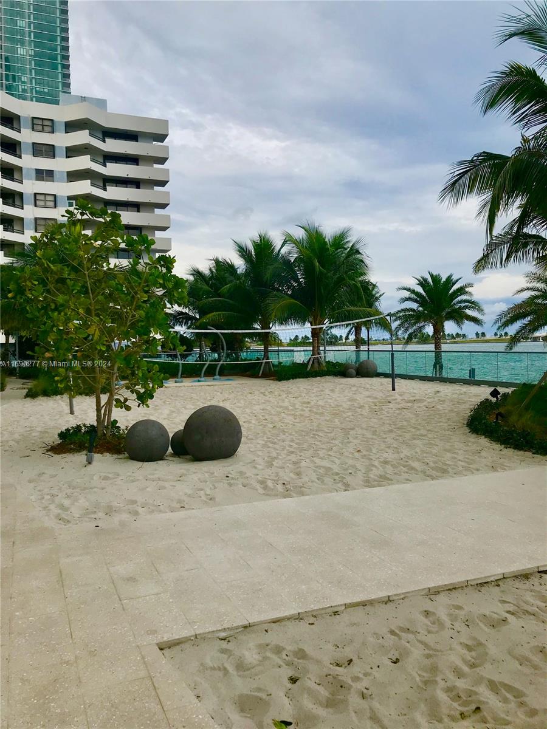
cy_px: 364
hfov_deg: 49.7
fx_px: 590
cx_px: 274
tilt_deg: -0.2
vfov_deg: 63.4
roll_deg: +1.7
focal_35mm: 28
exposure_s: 1/1650
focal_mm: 3.99
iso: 20
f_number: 1.8
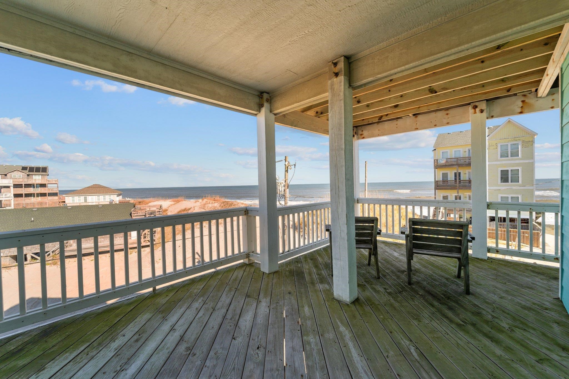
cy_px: 190
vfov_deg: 81.2
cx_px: 284
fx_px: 221
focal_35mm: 14
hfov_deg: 104.3
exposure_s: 1/320
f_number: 8
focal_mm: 14
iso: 100
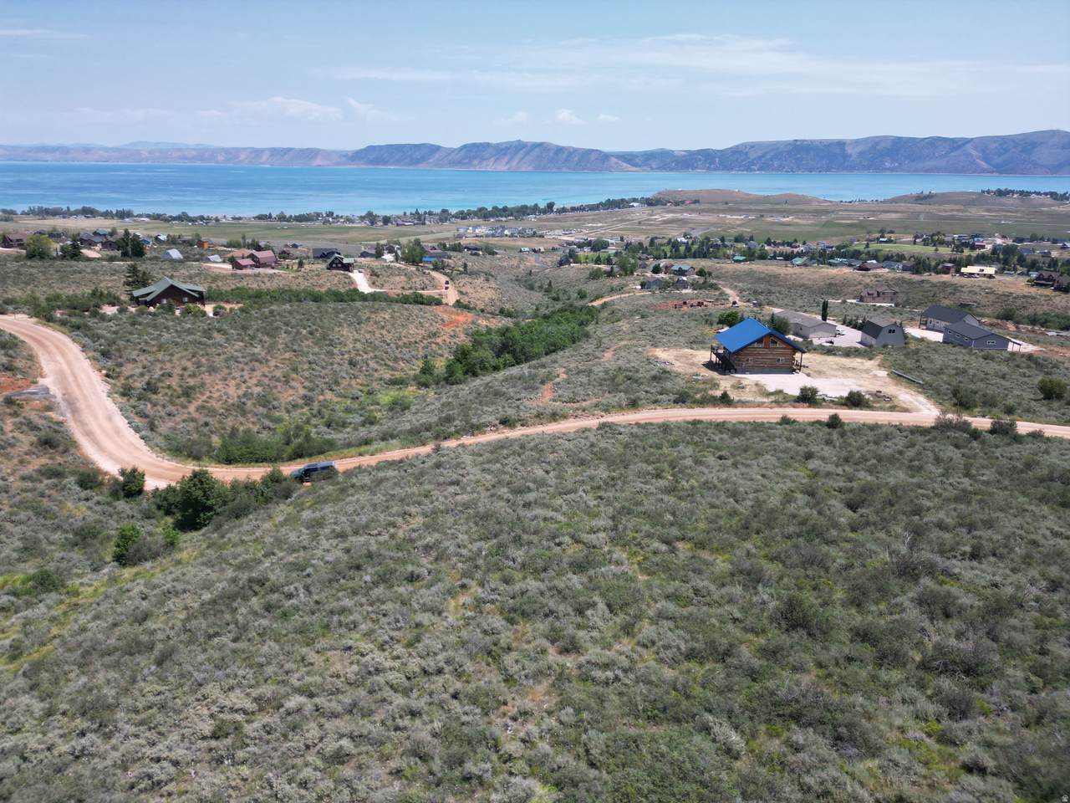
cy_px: 402
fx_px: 742
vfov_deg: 56.8
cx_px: 535
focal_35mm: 24
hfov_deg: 71.6
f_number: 1.7
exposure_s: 1/3000
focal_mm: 6.72
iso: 130
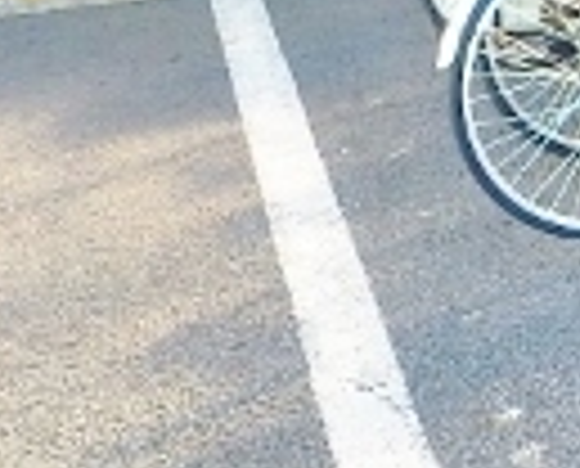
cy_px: 81
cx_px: 1093
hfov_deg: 14.7
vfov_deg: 13.9
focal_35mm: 111
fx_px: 1911
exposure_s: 1/80
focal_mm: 4
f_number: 3.8
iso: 125
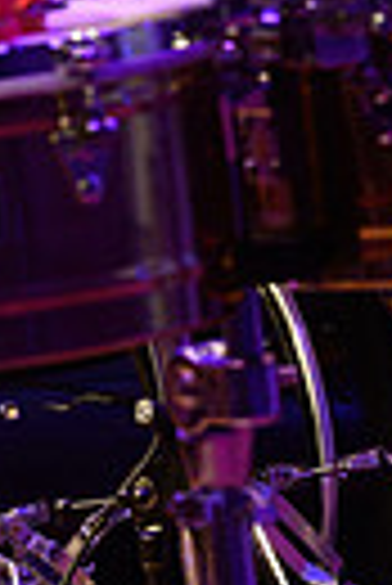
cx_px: 523
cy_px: -297
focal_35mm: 691
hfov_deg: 2.0
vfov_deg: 3.0
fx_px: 11256
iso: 5000
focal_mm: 200
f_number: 11
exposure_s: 1/125
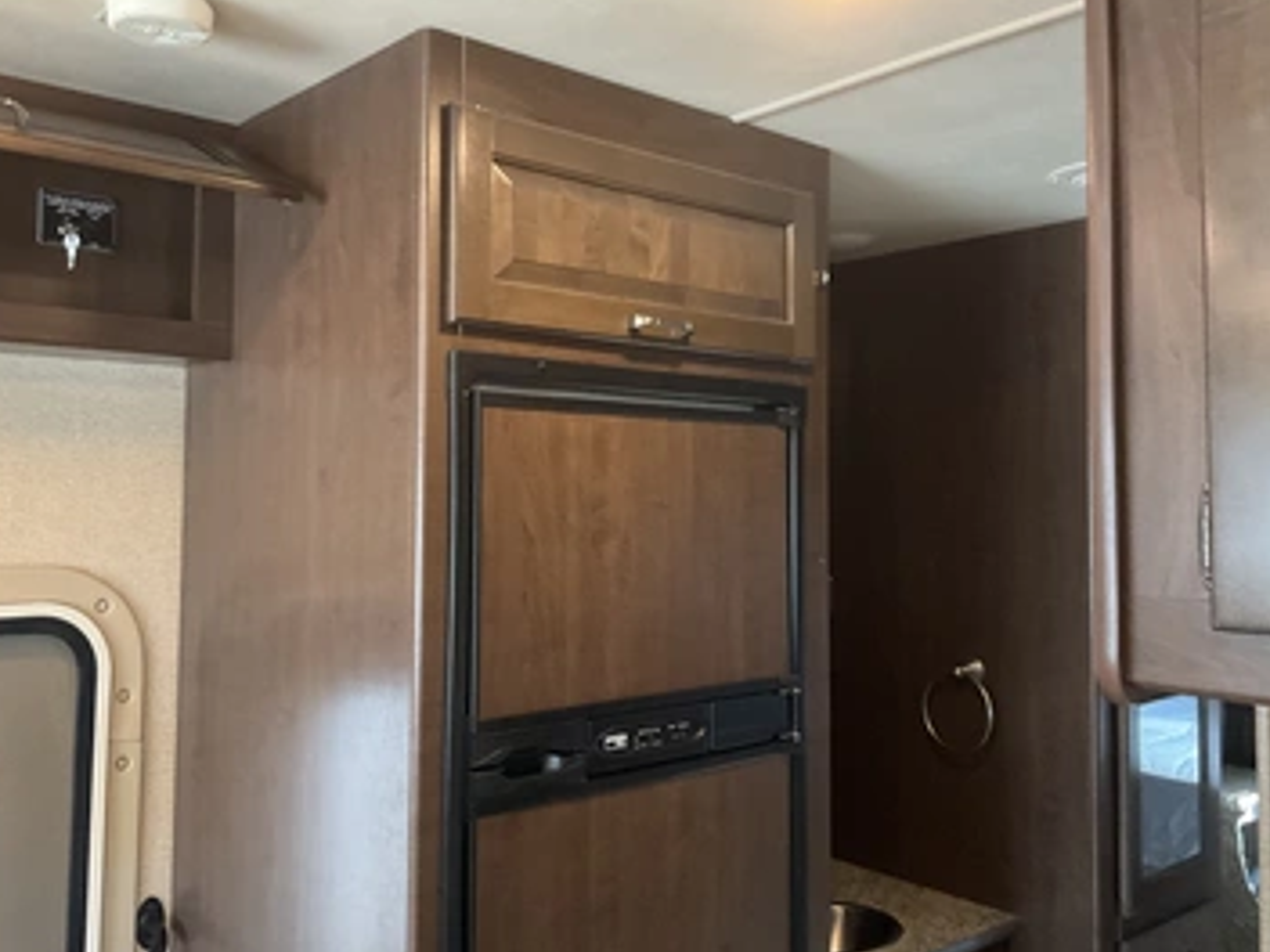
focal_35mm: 33
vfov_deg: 42.9
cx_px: 610
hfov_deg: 55.3
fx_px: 1211
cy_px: 429
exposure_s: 1/58
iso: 320
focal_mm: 3
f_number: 1.8
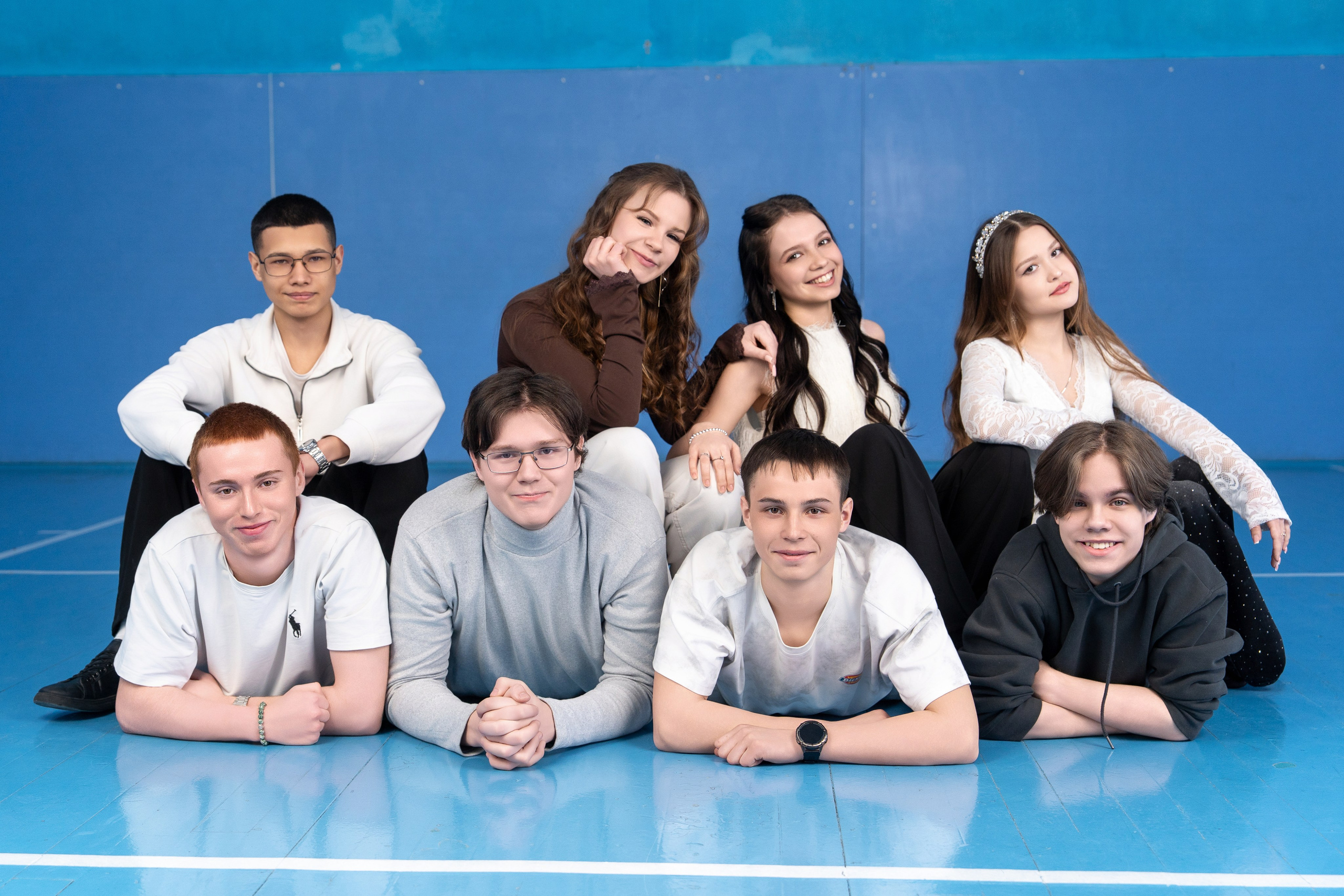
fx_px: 1792
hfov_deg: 41.1
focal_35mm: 48
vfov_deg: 28.1
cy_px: 448
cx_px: 672
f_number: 4
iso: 400
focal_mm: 48
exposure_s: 1/160
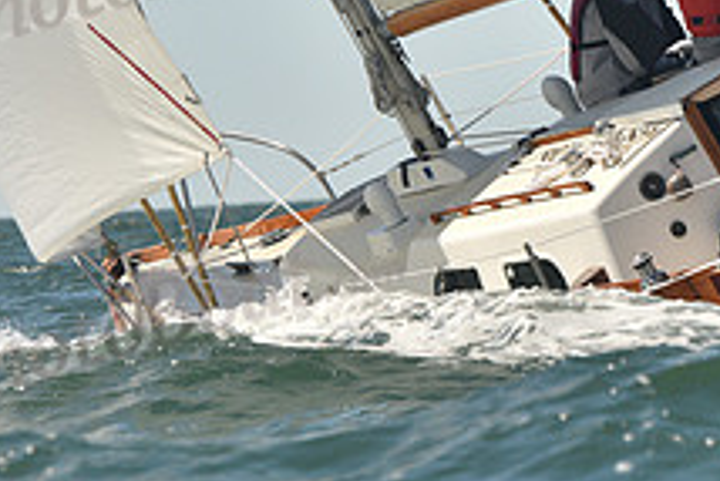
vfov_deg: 2.8
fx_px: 9766
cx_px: 582
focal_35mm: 488
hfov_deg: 4.2
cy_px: 96
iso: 250
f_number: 5.6
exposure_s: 1/1000
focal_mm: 180
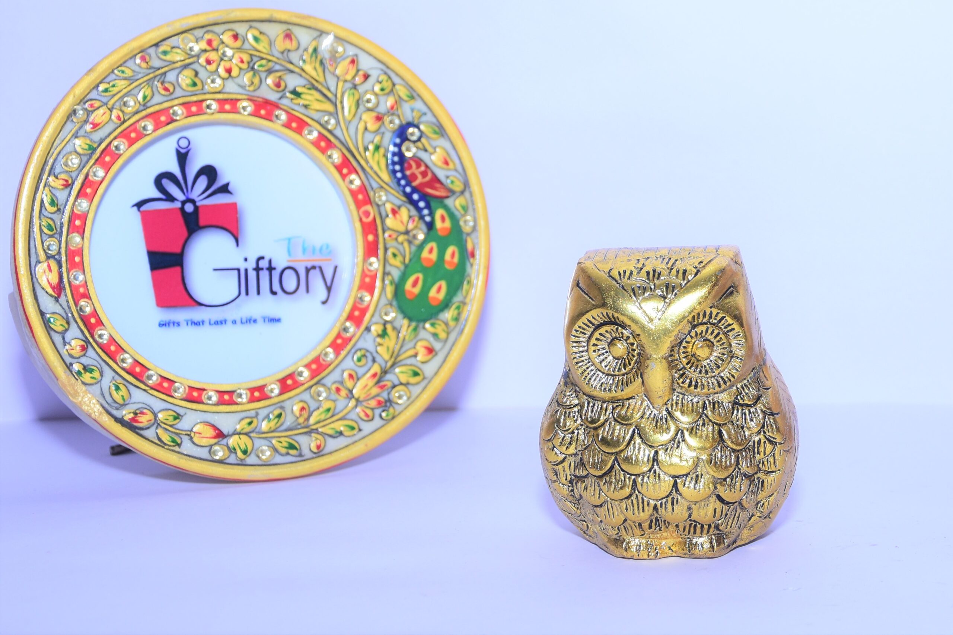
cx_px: 476
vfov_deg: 20.2
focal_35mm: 68
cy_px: 318
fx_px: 1787
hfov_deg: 29.9
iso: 250
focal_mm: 45
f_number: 5
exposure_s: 1/125
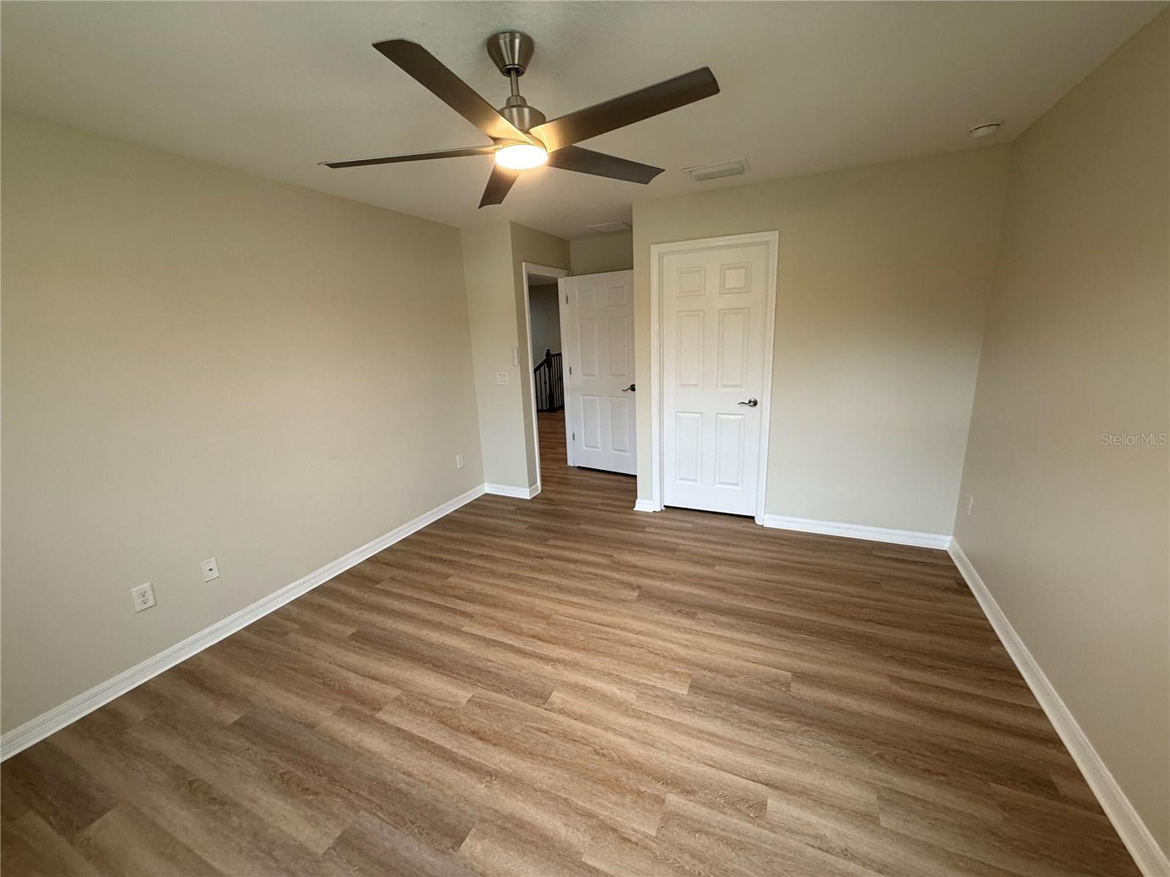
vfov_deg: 85.7
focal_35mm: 14
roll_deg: +2.2
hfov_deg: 102.1
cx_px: 585
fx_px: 473
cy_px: 438
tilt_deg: -9.8
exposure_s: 1/62
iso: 100
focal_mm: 2.22
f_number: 2.2
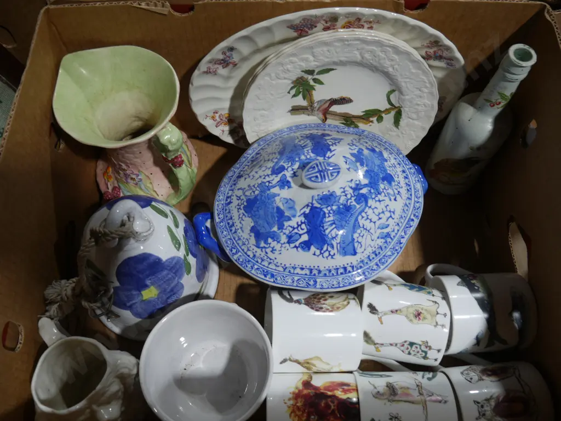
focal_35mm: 32
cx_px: 280
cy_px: 210
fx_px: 519
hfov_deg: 56.8
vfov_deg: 44.2
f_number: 3.6
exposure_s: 1/100
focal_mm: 16
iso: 200
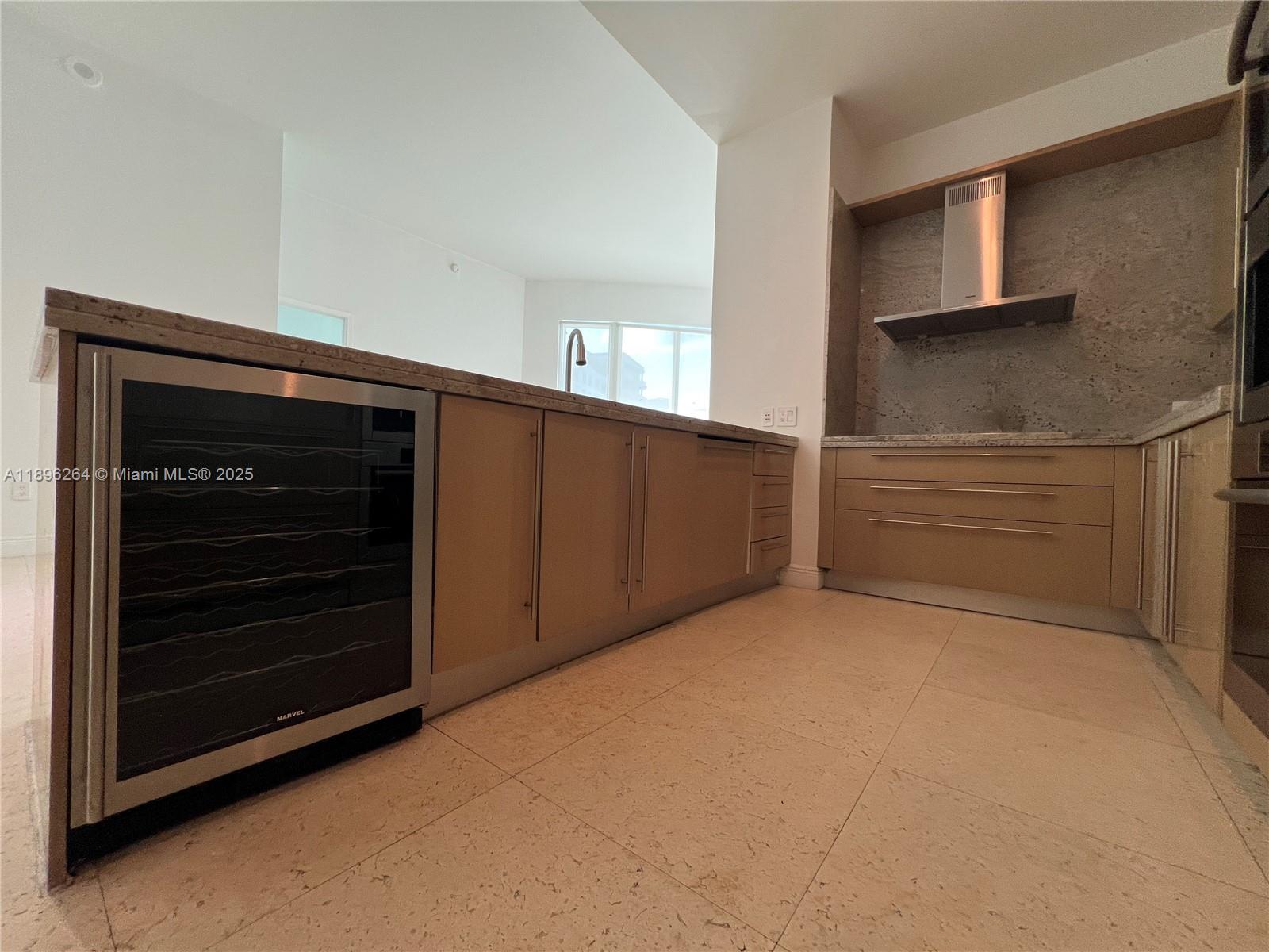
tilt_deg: -1.5
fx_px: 477
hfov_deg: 106.2
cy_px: 476
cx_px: 634
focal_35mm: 13
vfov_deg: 89.9
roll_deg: -1.3
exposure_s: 1/120
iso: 100
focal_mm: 1.57
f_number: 1.8
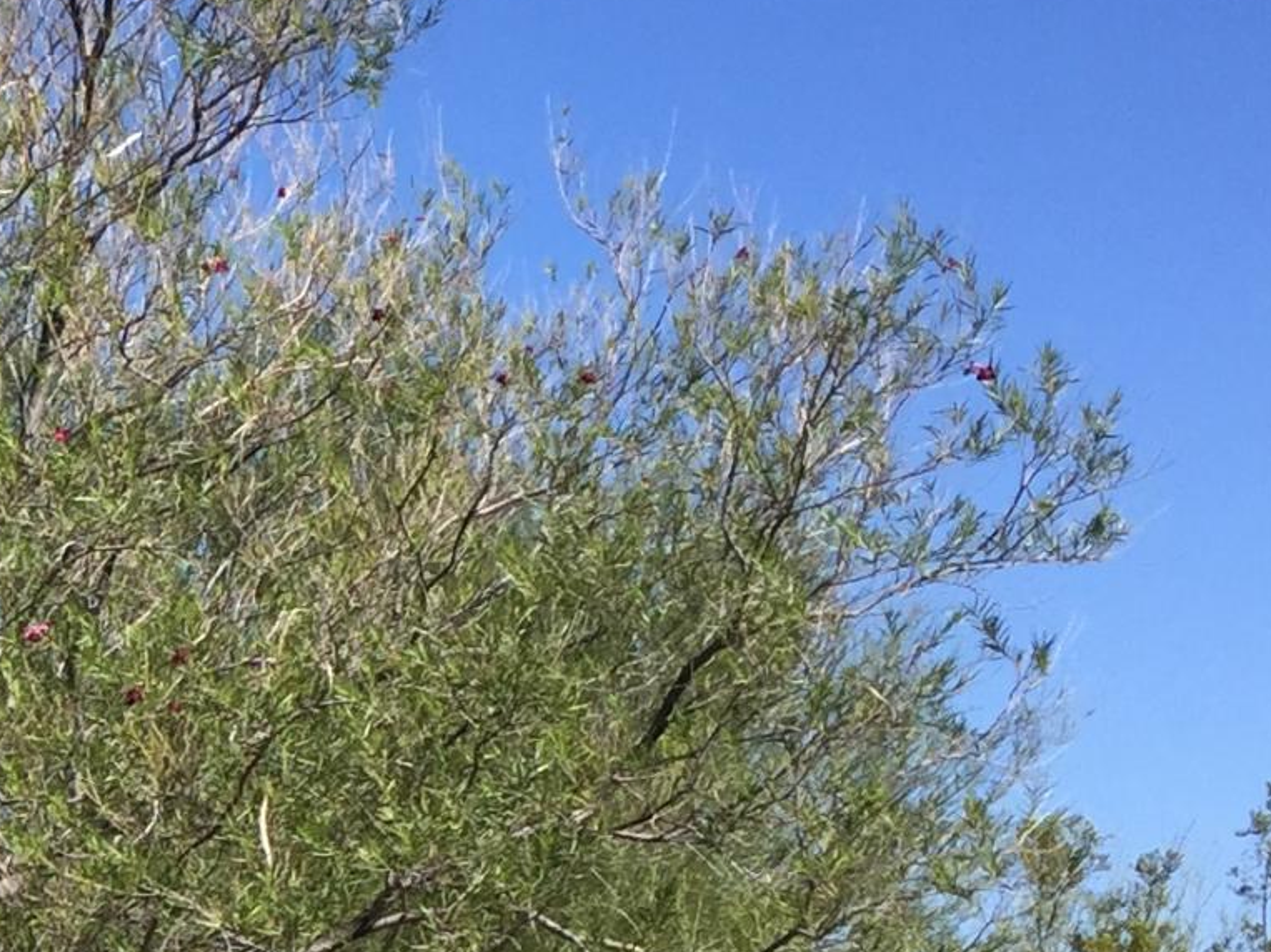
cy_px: 1288
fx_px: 4185
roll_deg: +0.0
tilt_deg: +1.0
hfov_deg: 15.8
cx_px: -671
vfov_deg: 12.5
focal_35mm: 114
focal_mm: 4.15
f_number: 2.2
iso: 32
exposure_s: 1/1412
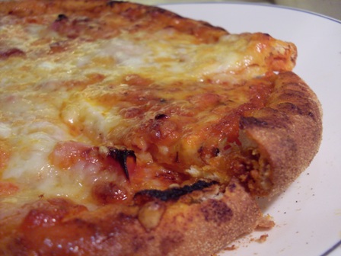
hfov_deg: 49.0
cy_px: 128
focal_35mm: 38
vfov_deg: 37.7
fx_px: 374
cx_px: 170
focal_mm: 6.3
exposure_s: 1/45
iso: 160
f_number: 2.8
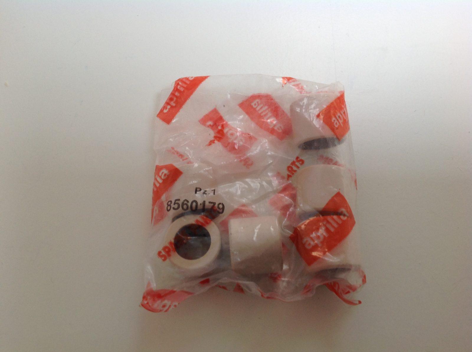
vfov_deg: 40.6
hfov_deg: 52.7
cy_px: 176
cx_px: 236
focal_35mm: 35
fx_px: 477
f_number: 2.4
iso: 50
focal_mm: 4.28
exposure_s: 1/60
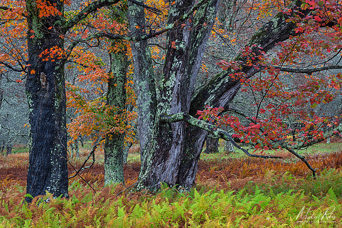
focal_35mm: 70
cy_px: 114
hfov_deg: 28.8
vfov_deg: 19.5
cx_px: 171
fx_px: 665
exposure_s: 1/6
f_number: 10
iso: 100
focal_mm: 70
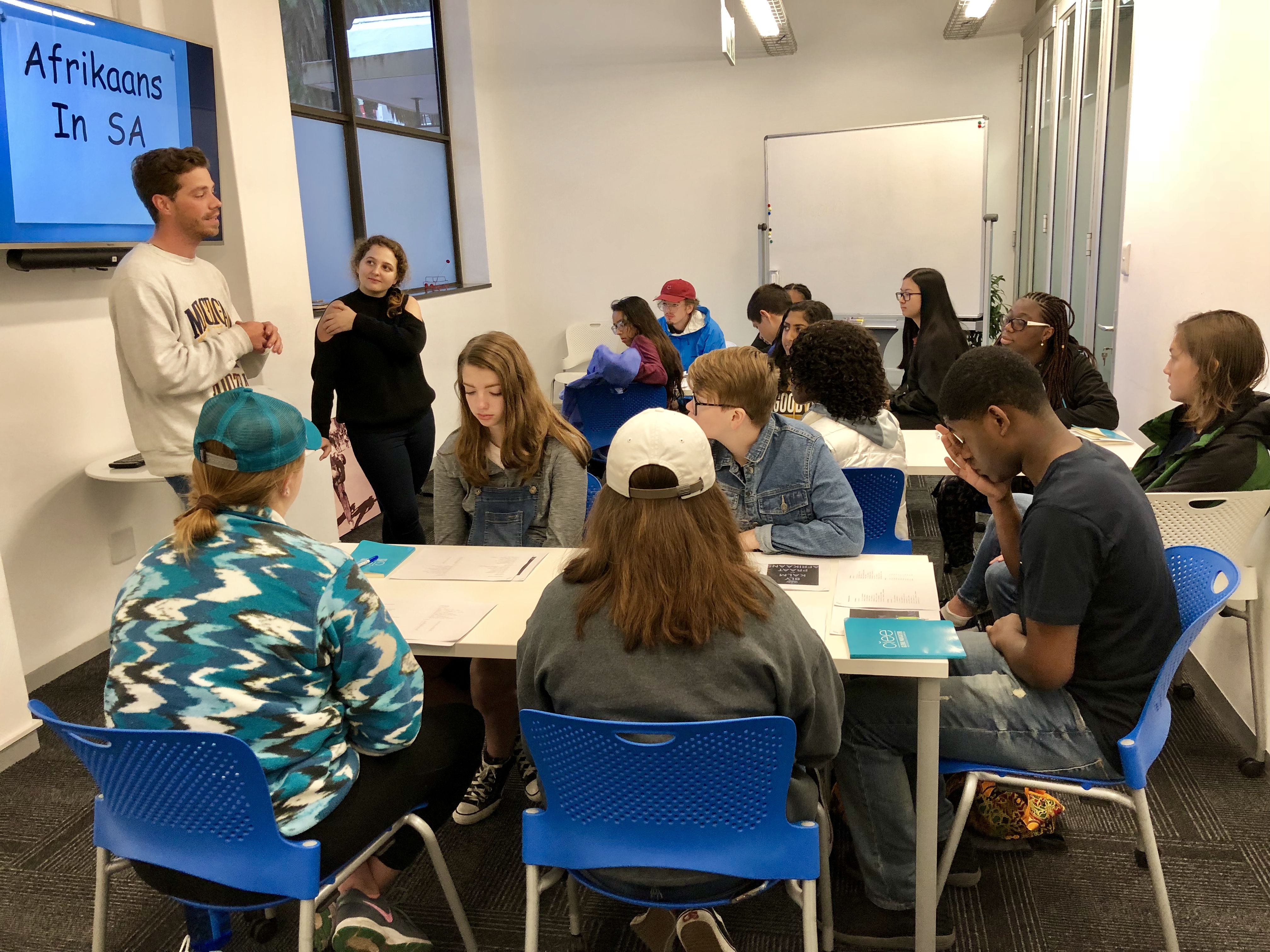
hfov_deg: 63.4
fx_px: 1027
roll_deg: +2.6
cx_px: 635
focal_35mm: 28
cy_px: 476
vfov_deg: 49.7
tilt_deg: -13.5
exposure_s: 1/20
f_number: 1.8
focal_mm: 4
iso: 40
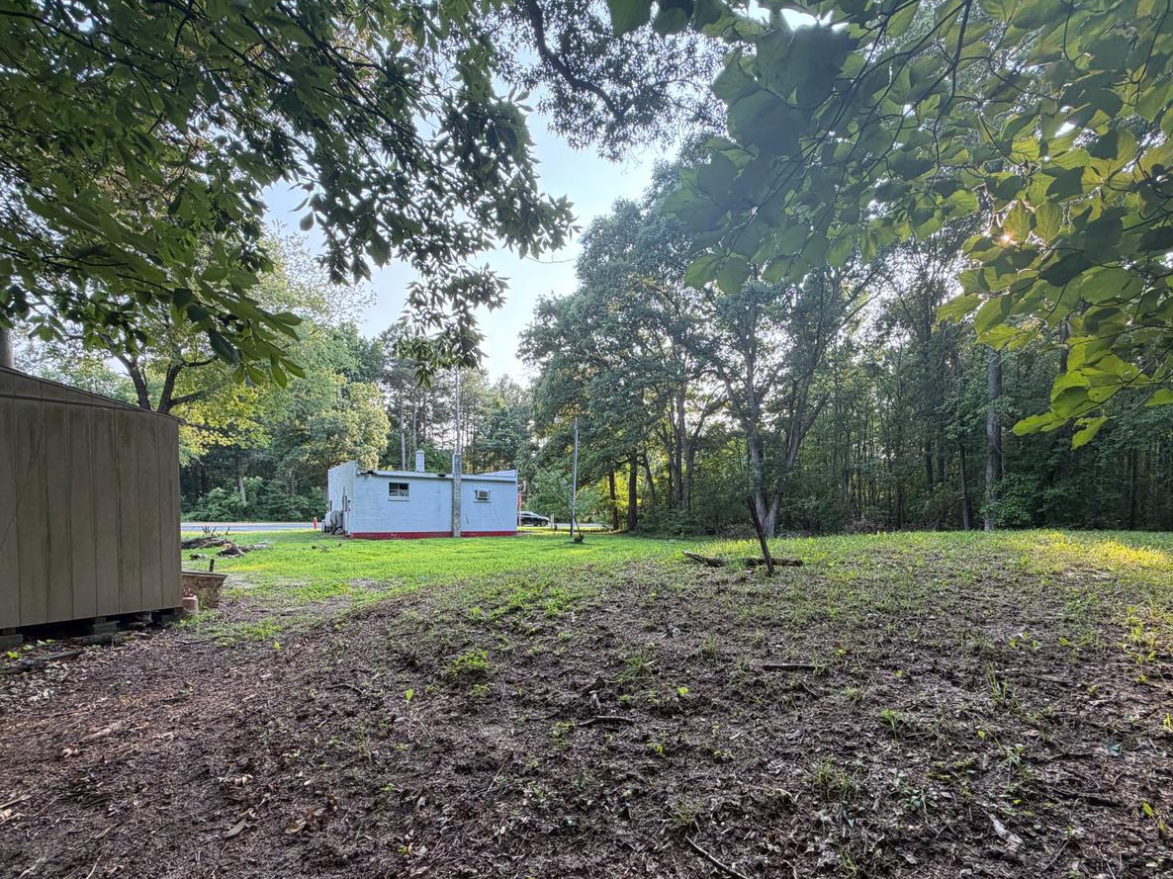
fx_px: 576
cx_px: 633
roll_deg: -0.1
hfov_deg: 90.9
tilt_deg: -0.5
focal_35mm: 17
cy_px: 521
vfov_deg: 74.0
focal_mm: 2.22
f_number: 2.2
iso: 64
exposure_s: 1/121
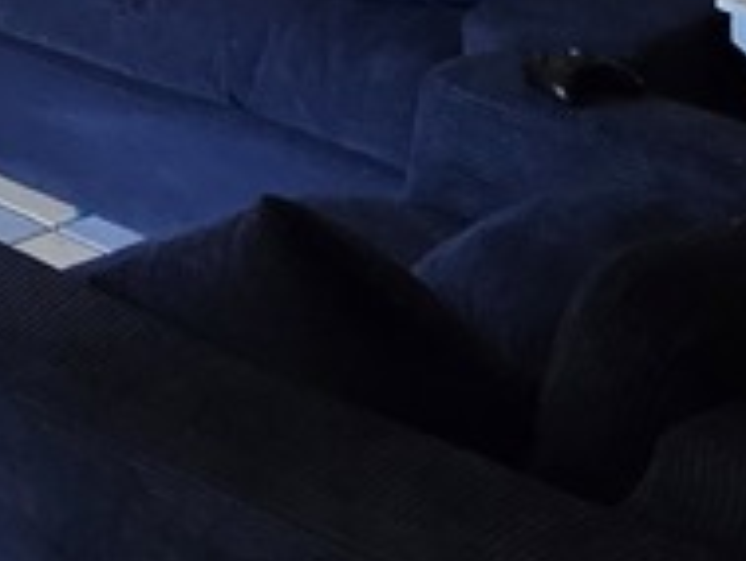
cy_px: -782
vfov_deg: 12.0
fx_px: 2135
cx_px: -679
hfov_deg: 16.1
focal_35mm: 99
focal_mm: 2.2
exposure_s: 1/100
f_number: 1.9
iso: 250
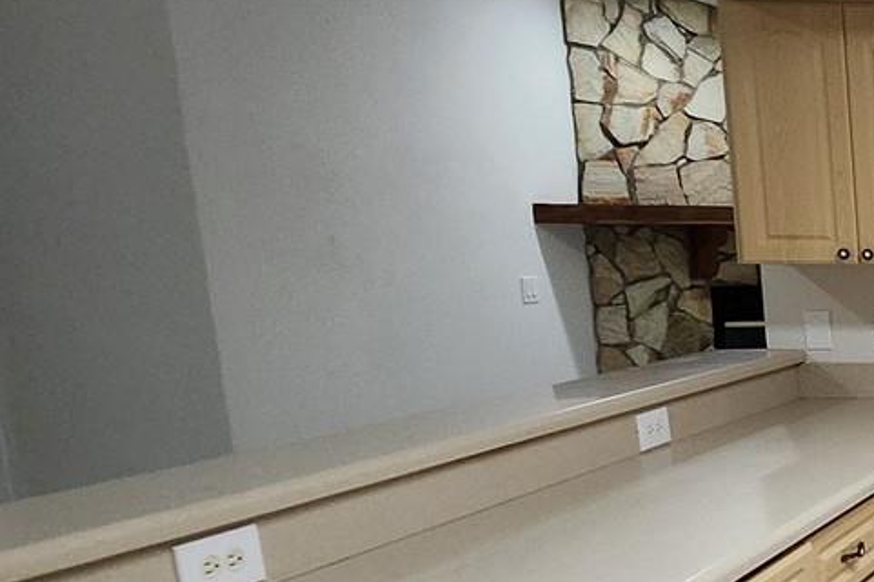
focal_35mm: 45
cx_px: 1425
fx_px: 1092
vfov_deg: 29.4
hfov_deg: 25.8
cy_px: 424
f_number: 2.2
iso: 125
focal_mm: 1.7
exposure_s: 1/60
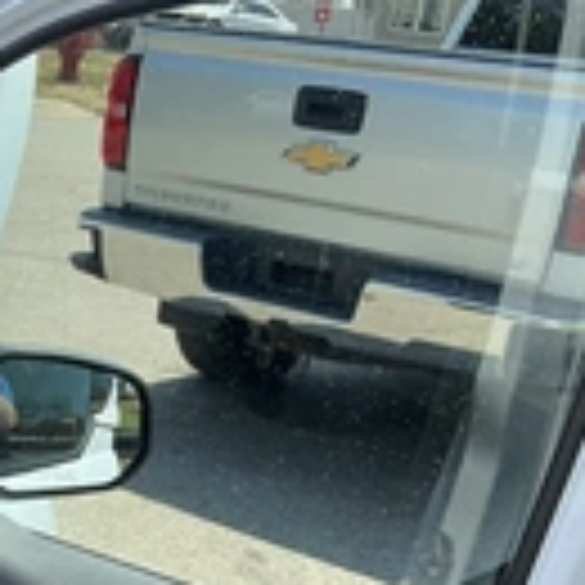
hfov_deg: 20.2
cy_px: 603
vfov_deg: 21.1
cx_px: -162
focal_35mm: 79
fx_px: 1510
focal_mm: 3
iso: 25
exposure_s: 1/657
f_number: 1.8
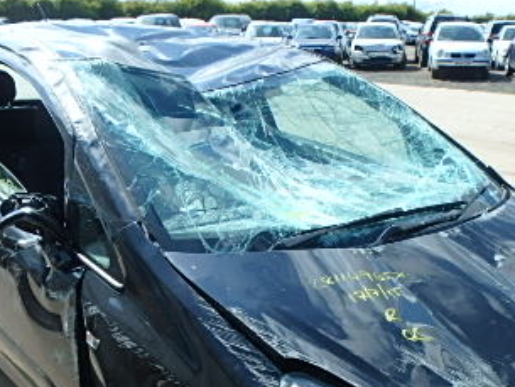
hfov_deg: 42.2
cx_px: 353
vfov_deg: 31.0
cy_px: 367
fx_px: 655
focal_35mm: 44
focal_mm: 3.7
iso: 125
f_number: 3.5
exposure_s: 1/640
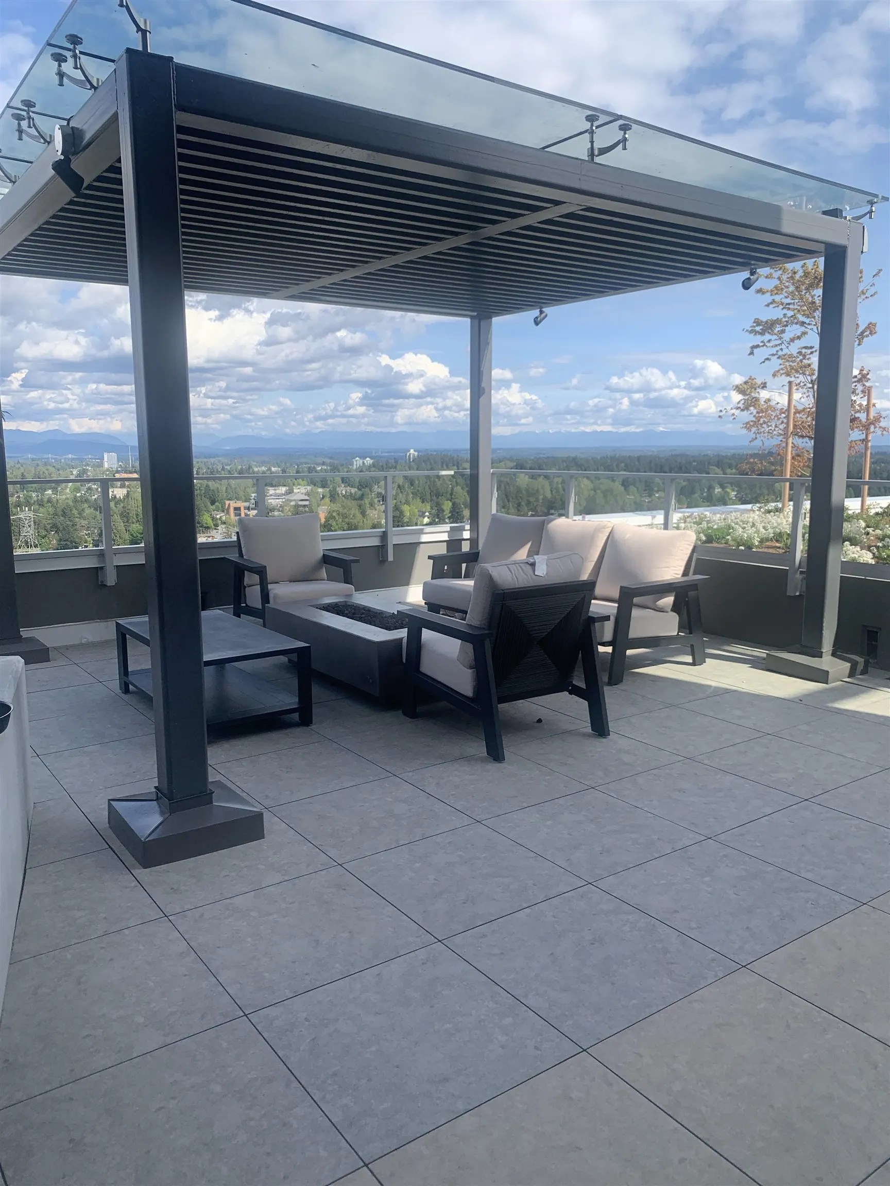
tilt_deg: -10.3
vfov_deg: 67.3
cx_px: 445
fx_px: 891
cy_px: 593
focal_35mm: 26
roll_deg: +1.5
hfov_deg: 53.1
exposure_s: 1/1610
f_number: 1.8
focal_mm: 4.25
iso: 25
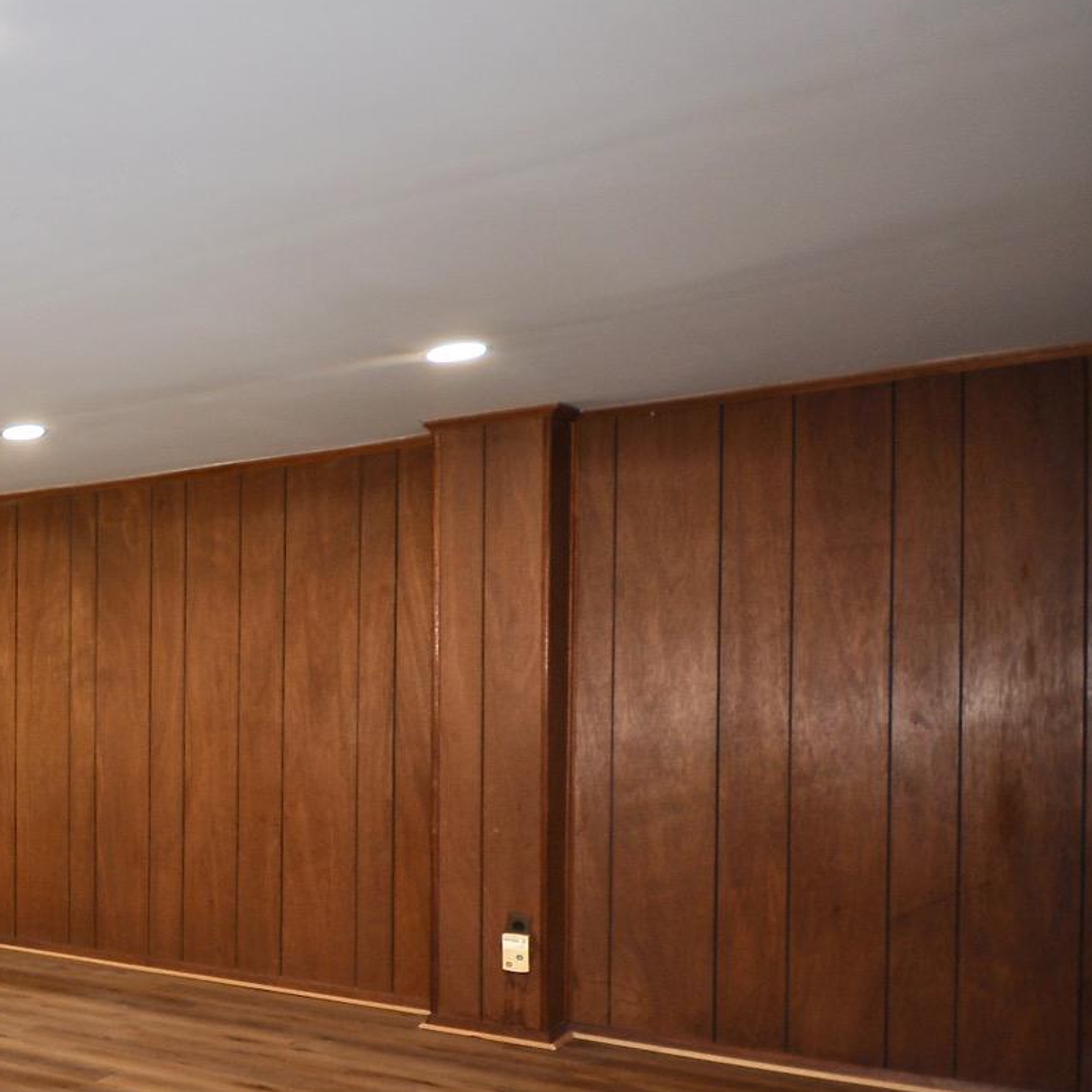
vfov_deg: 48.8
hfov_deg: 35.4
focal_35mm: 33
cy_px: 743
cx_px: -303
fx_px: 1178
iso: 100
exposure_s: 1/60
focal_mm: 10
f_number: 4
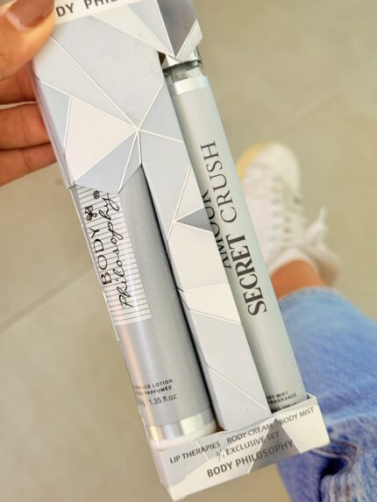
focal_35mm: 48
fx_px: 697
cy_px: 251
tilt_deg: -64.1
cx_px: 188
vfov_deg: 39.6
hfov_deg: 30.3
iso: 160
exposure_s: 1/60
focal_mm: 6.76
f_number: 1.78
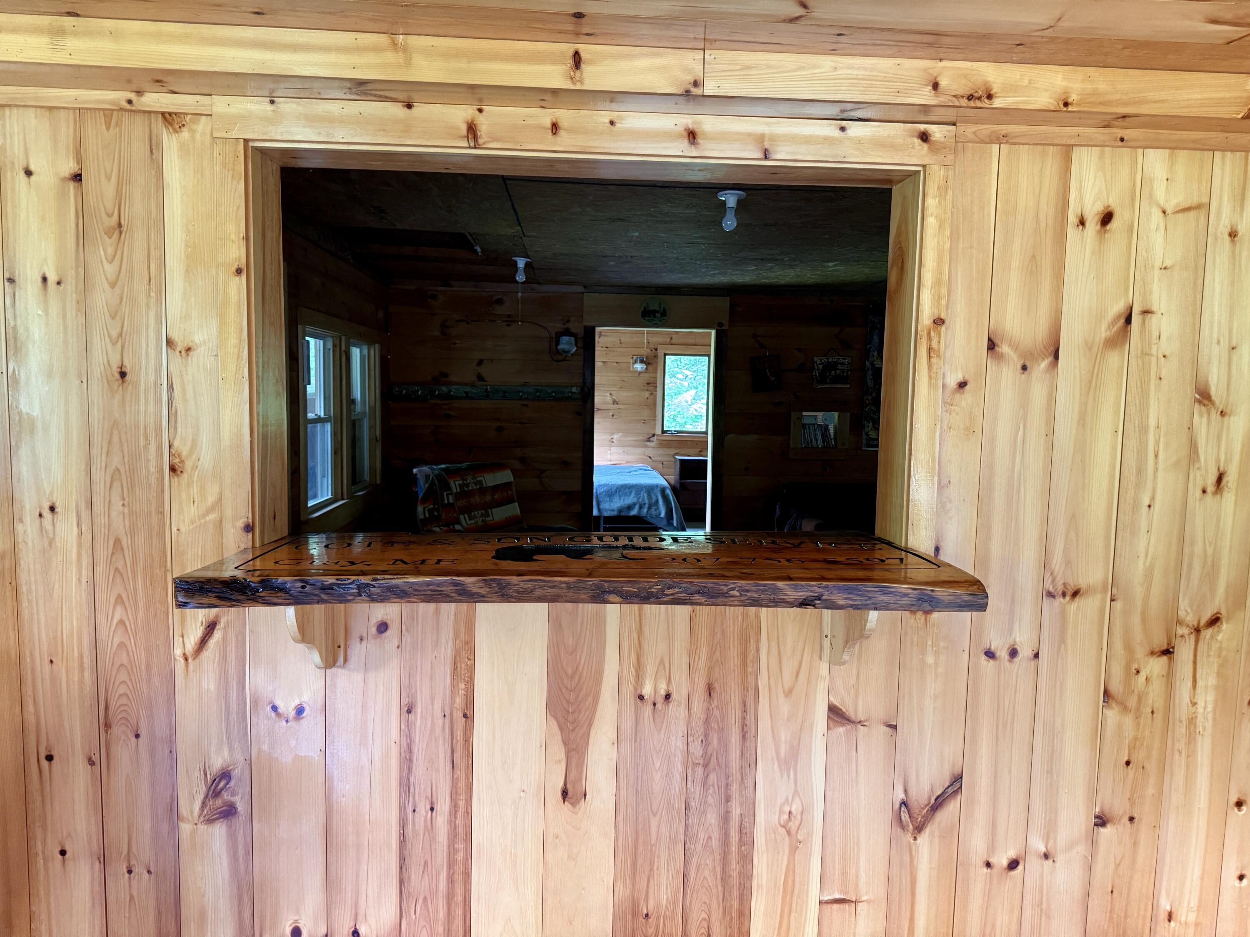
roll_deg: -1.2
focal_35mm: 24
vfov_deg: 56.8
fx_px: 867
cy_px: 468
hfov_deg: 71.6
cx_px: 625
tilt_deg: -4.4
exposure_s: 1/60
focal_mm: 6.76
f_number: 1.78
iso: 400
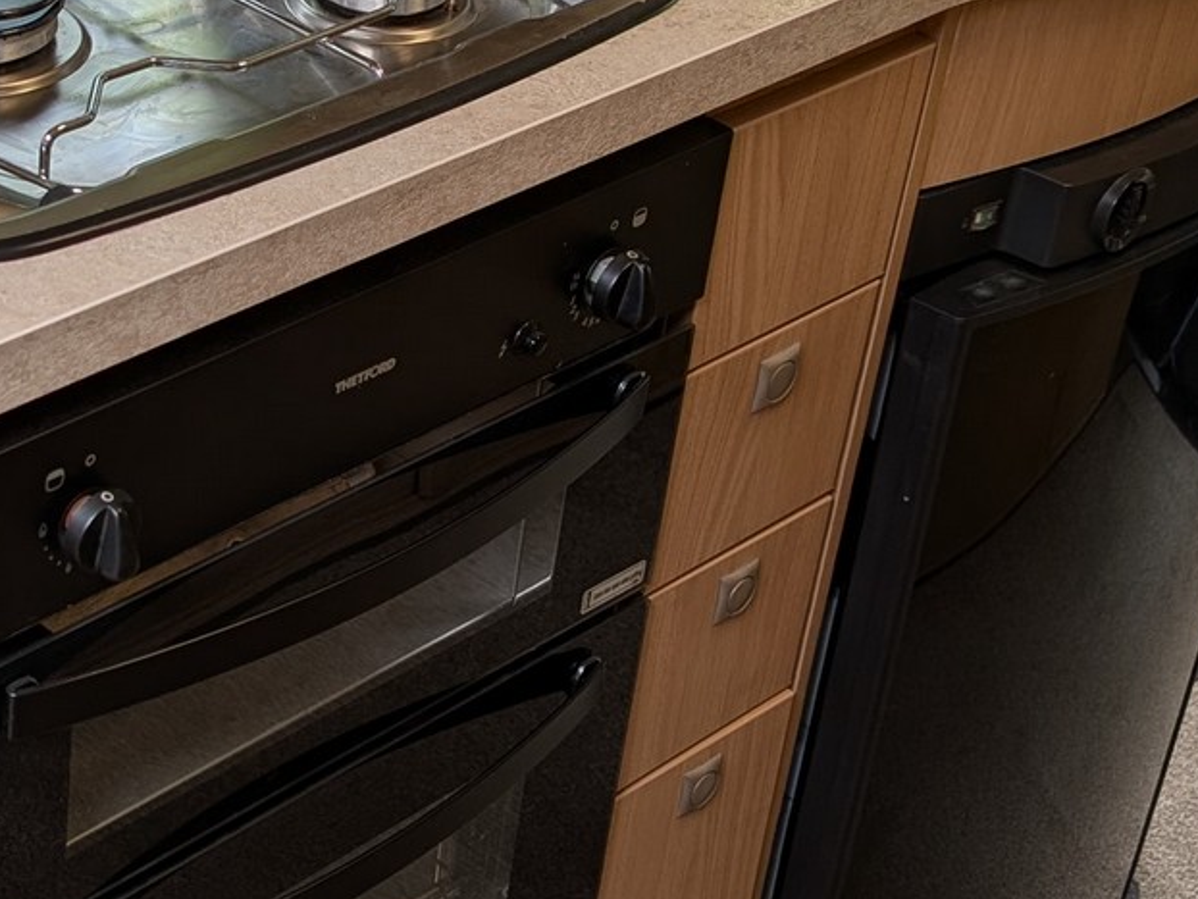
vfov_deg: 18.6
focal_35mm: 79
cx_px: 83
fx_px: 2735
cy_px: 304
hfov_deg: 23.9
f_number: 1.68
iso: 20
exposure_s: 1/79.9
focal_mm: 6.9
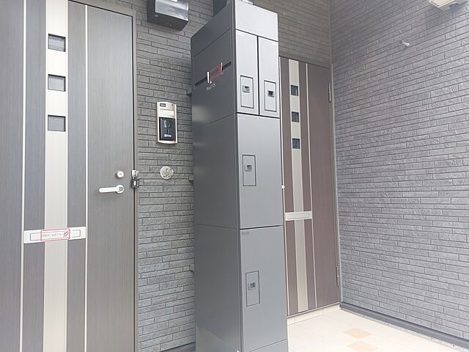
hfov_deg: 71.6
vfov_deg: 56.8
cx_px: 234
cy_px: 176
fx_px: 325
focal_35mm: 24
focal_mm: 5.23
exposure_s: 1/60
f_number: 1.8
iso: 40
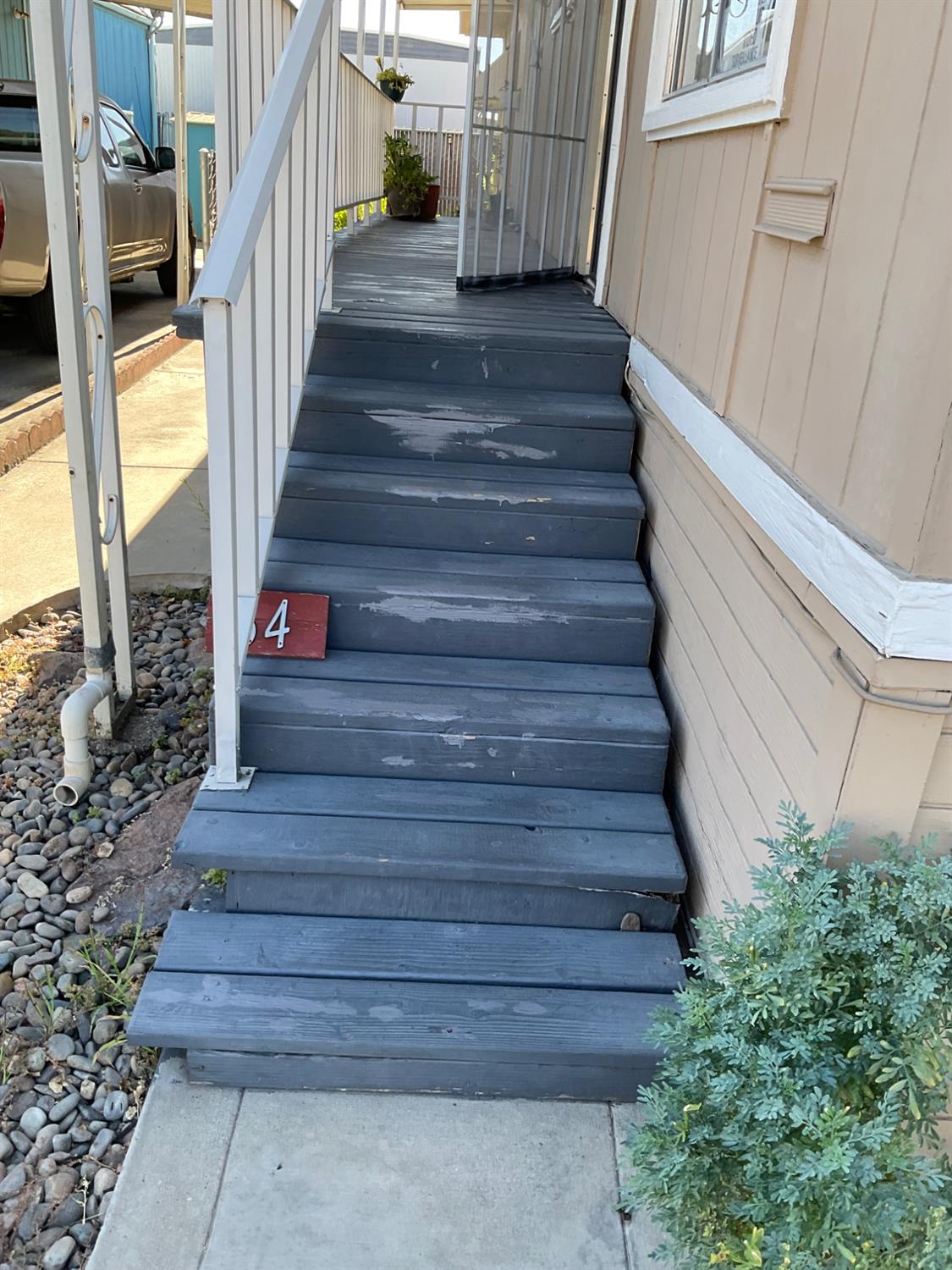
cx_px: 476
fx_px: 1063
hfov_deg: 48.2
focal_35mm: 29
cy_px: 635
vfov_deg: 61.7
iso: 16
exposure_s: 1/196
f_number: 1.8
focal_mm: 3
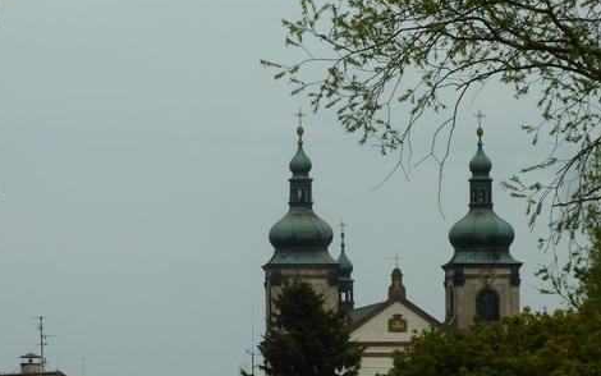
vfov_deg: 6.2
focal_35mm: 212
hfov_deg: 9.9
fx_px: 3473
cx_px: 281
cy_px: 233
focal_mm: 24.1
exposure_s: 1/500
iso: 80
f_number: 5
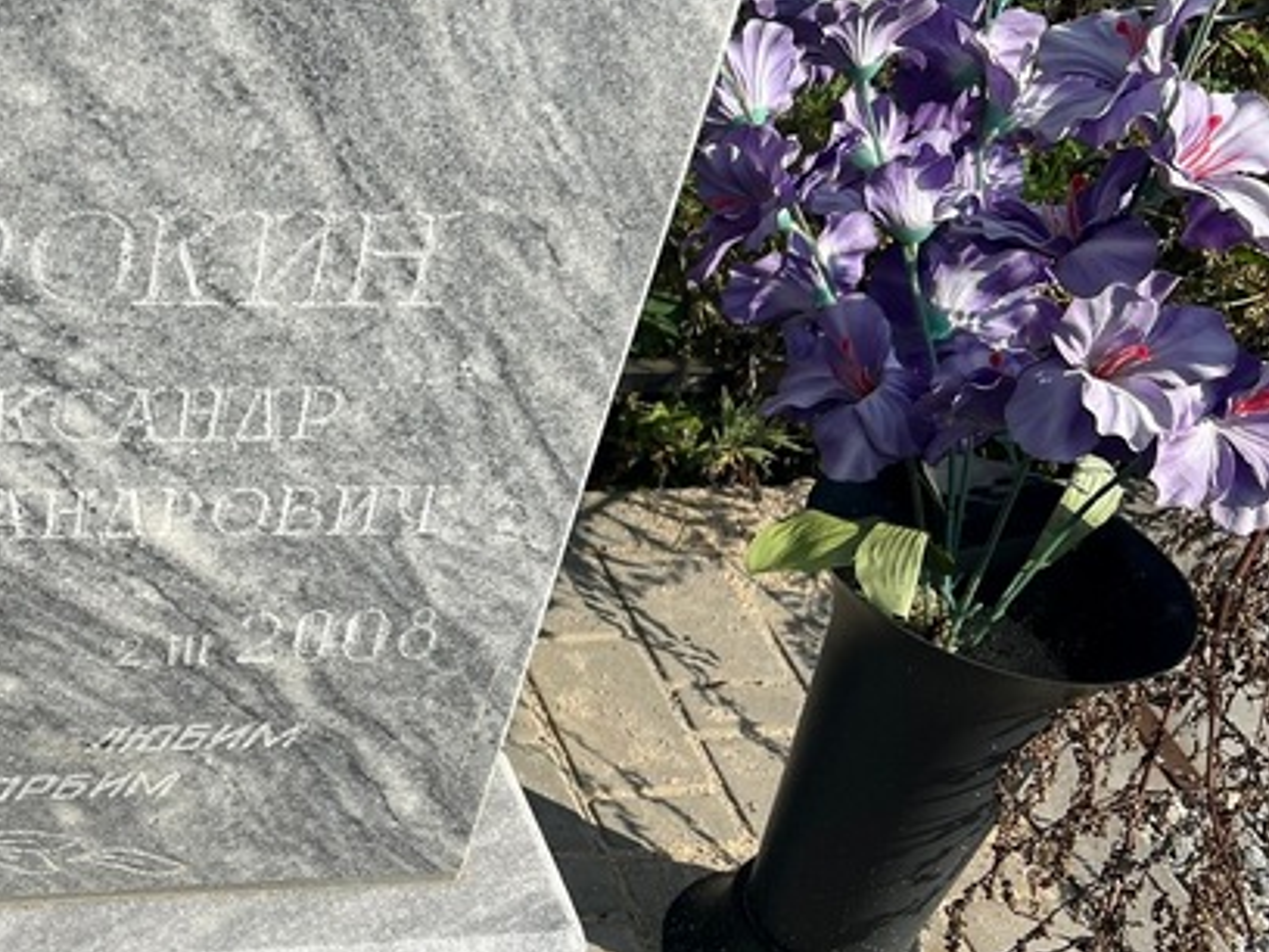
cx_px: 78
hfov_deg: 34.9
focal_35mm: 51
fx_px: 1870
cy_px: 501
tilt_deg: -37.9
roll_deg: -5.1
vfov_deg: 28.6
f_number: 1.5
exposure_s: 1/6579
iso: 50
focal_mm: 5.7
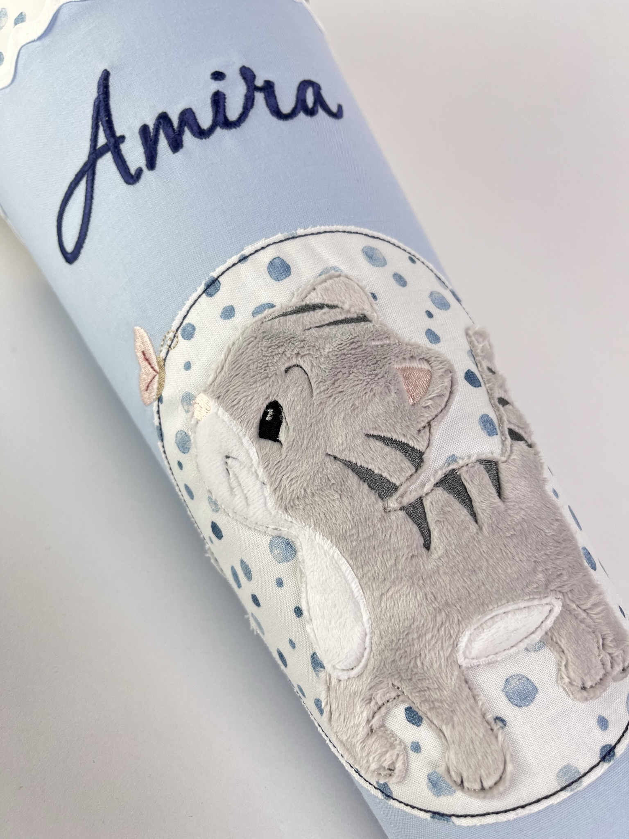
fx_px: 630
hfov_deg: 53.1
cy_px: 420
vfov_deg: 67.3
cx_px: 314
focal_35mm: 26
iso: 40
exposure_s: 1/100
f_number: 1.6
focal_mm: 5.1
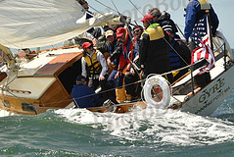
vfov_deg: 4.9
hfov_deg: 7.3
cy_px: 71
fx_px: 1829
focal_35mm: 281
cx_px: 42
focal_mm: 116
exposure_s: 1/800
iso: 320
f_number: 13
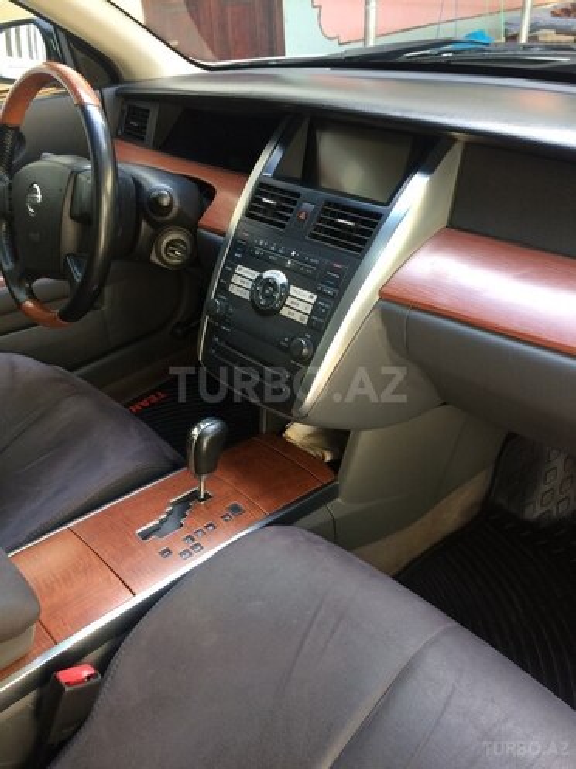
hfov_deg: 48.2
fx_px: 643
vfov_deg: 61.7
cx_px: 288
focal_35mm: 29
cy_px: 384
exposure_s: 1/33
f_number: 2.2
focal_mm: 4.15
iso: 32
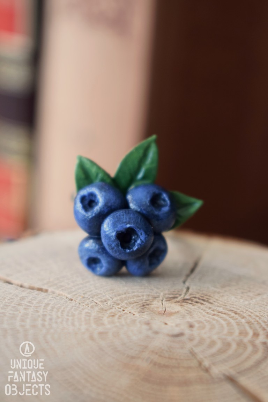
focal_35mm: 82
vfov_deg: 24.6
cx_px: 134
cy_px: 201
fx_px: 921
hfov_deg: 16.6
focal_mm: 55
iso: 720
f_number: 5.6
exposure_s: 1/60
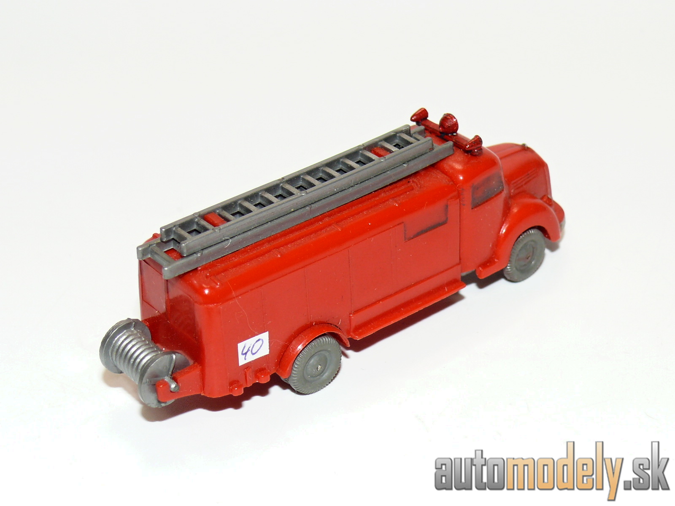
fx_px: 1482
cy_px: 253
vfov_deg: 19.4
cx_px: 338
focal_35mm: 76
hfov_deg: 25.7
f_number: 4
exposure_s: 1/30
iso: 100
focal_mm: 11.6
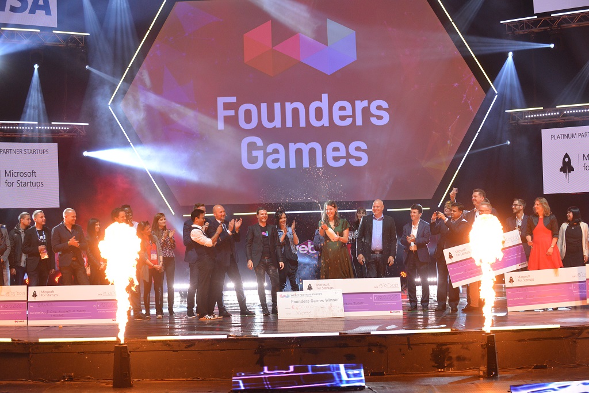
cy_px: 196
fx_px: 1227
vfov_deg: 18.2
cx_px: 294
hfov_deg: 27.0
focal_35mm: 75
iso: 3200
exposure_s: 1/200
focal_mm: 75
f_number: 5.6
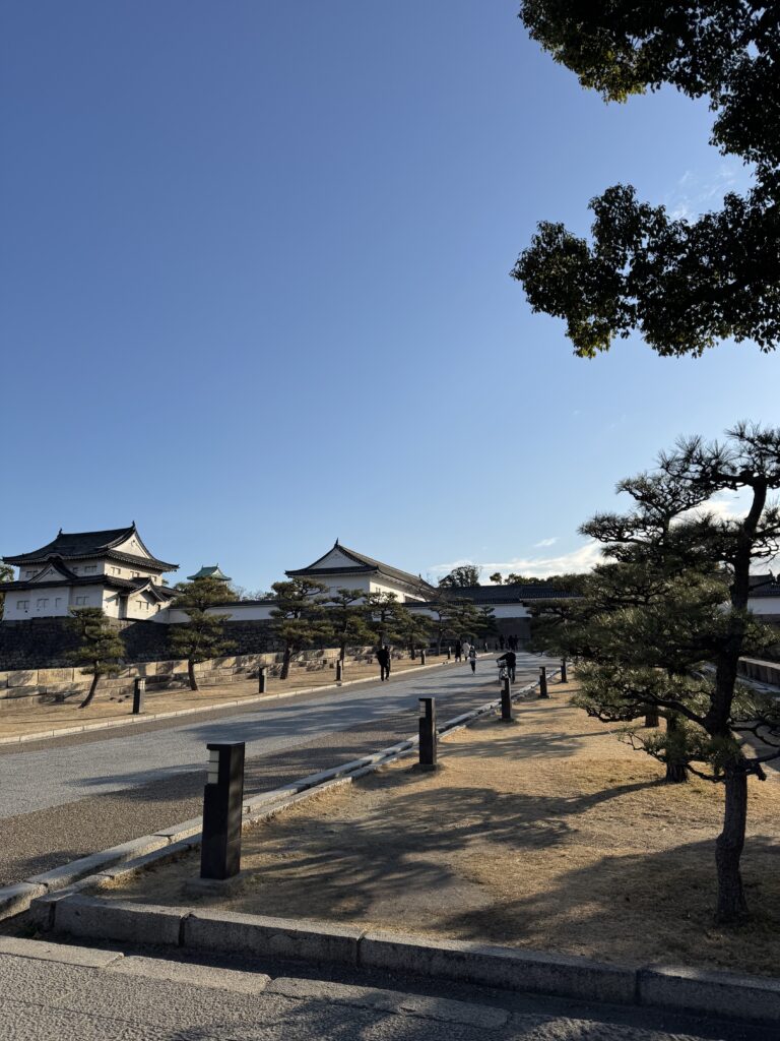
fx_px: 721
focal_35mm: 24
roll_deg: +0.5
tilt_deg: +12.3
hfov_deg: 56.8
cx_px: 390
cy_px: 520
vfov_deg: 71.6
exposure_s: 1/6410
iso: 80
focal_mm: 6.76
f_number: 1.78
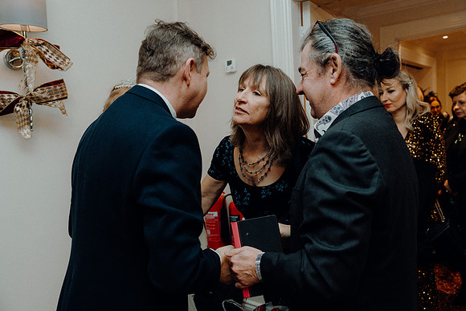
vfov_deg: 43.6
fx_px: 388
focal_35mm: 30
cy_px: 156
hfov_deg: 61.9
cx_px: 233
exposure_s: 1/200
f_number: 3.5
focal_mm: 30
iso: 2500
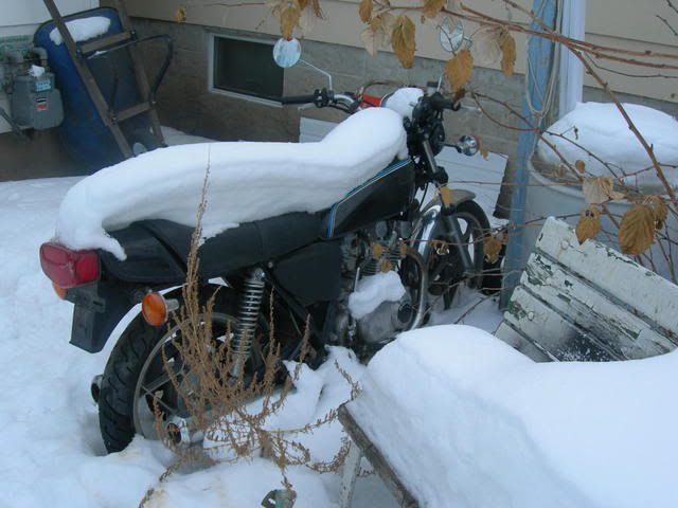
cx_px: 339
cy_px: 254
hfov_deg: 49.0
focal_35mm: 38
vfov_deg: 37.7
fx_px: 744
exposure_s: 1/303
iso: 50
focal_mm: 7.8
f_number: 4.8
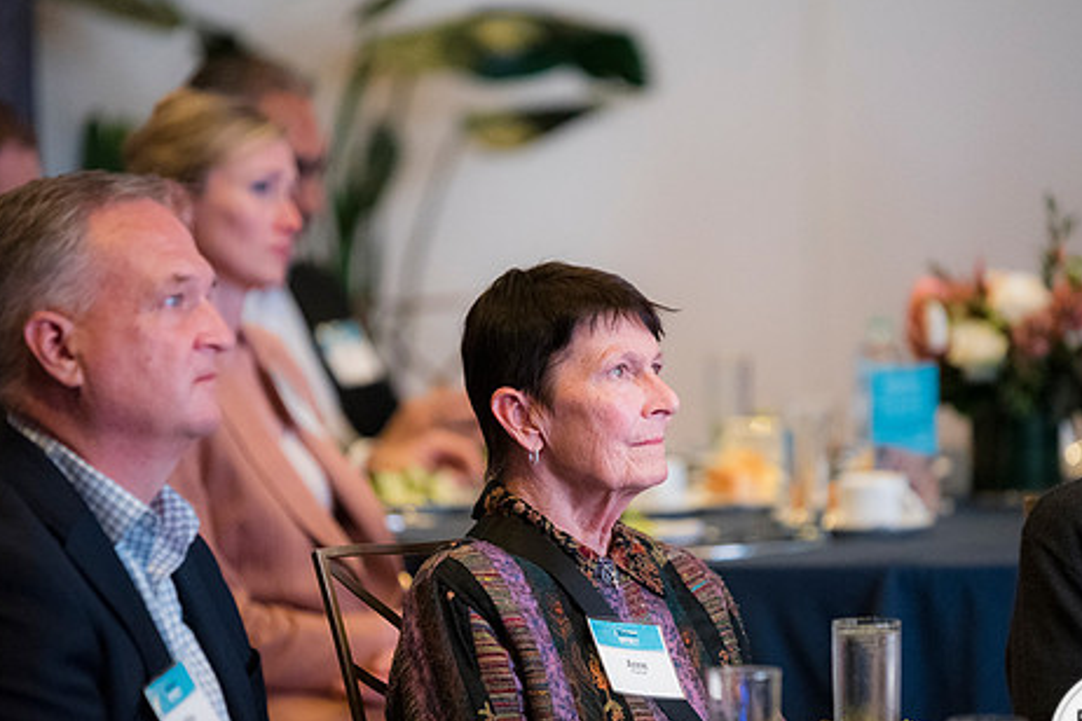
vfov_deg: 5.5
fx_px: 7543
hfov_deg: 8.2
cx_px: 607
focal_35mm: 251
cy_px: 446
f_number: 2.8
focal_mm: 200
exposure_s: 1/125
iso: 6400
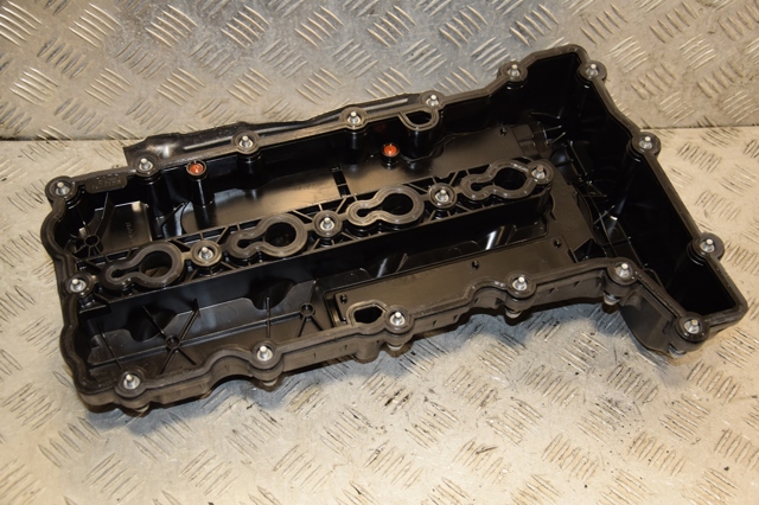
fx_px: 948
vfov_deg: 29.8
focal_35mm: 45
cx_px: 380
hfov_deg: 43.6
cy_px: 252
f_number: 5
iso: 800
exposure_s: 1/160
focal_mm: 30
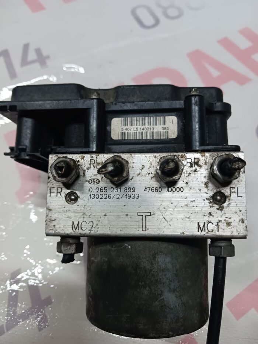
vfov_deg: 65.3
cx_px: 129
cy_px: 172
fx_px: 268
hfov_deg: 51.4
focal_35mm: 27
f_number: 1.8
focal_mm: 4
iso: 320
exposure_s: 1/25
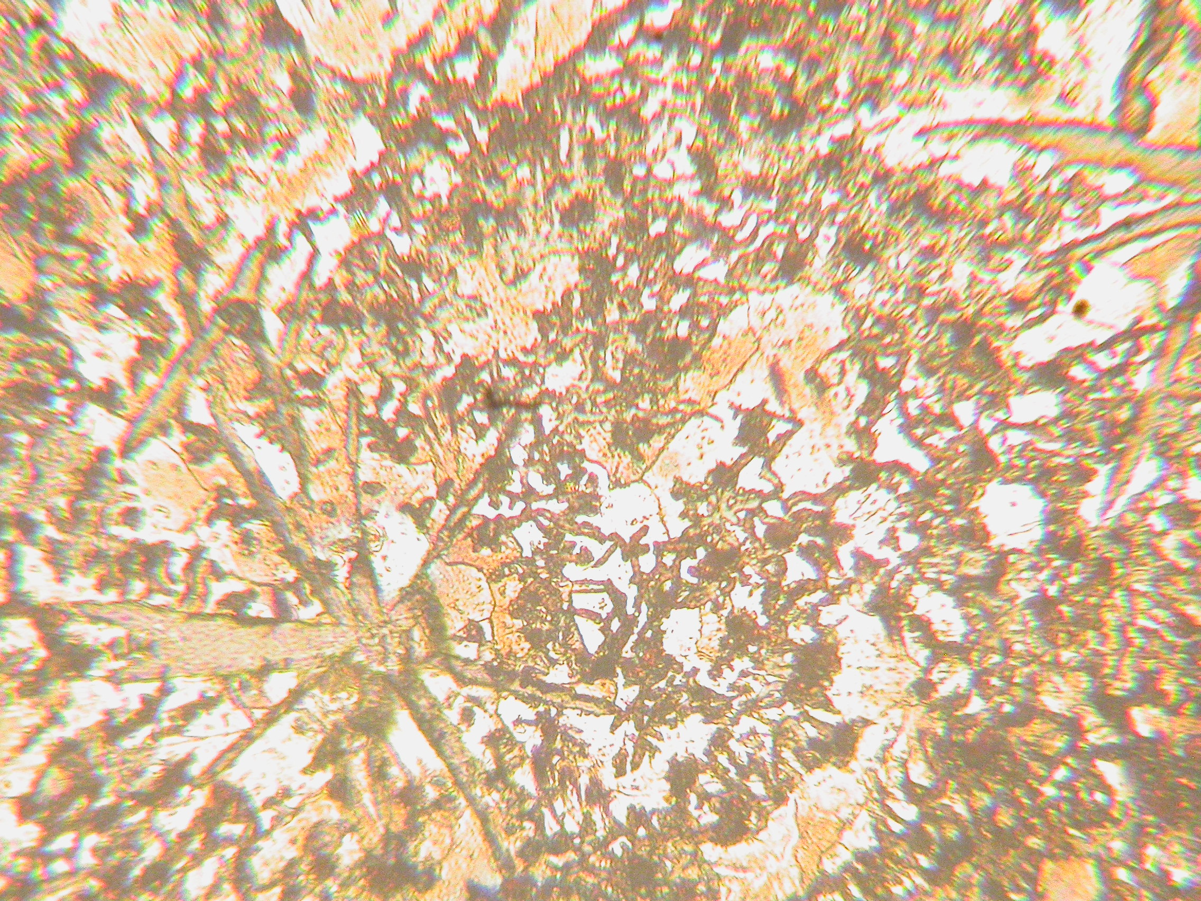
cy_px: 450
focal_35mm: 154
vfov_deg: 9.6
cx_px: 600
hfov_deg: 12.8
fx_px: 5343
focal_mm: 32
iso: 400
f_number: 10.3
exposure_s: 1/5.1
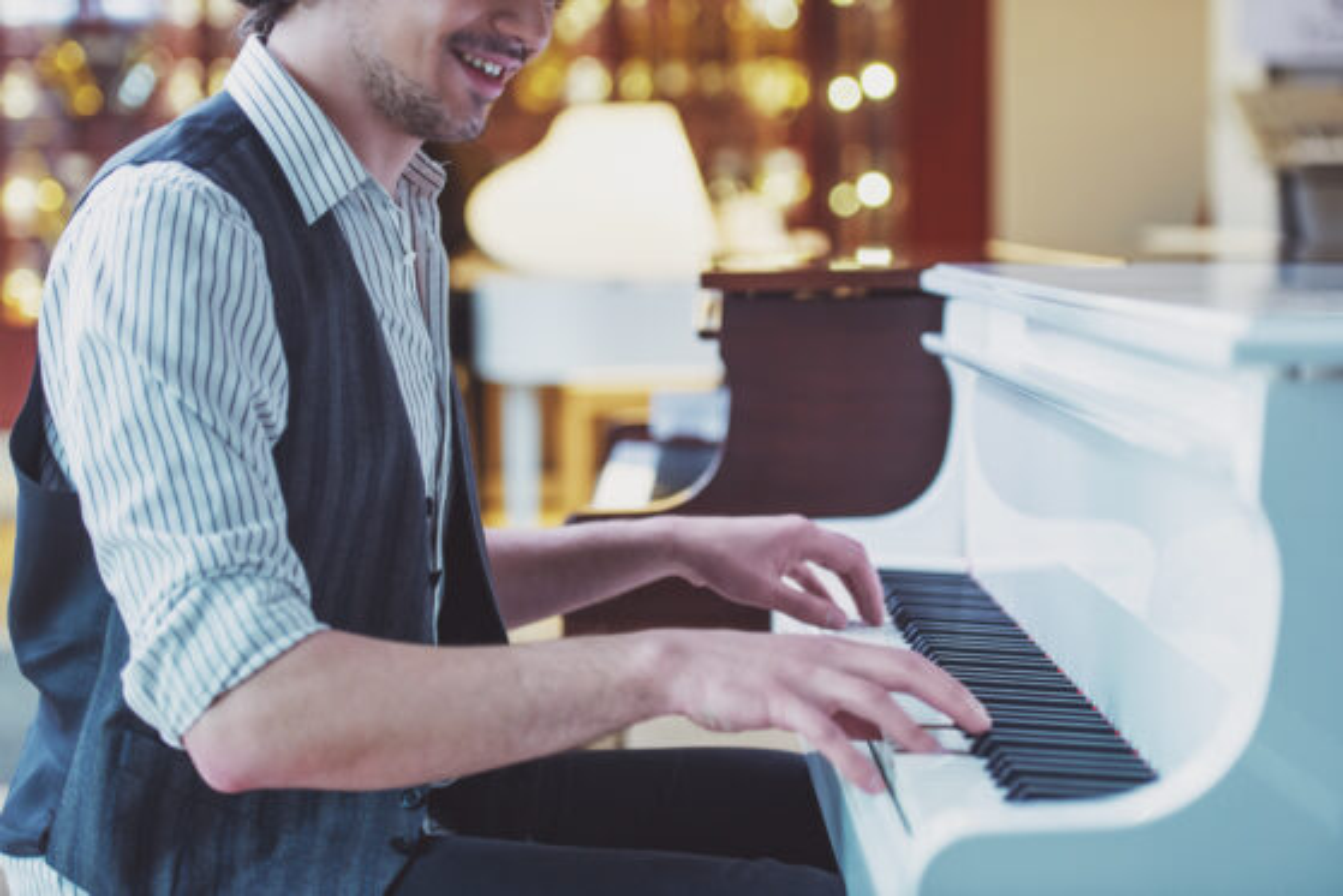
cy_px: 448
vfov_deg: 16.1
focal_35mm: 85
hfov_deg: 23.9
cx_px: 672
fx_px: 3172
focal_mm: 85
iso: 500
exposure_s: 1/160
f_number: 2.8
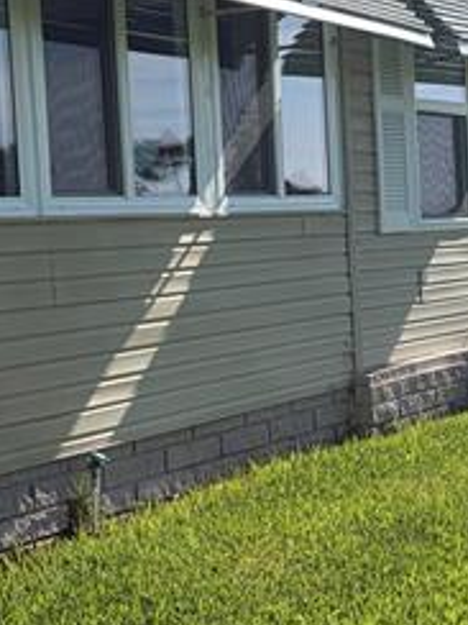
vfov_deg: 23.8
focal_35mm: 82
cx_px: 281
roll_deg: +3.6
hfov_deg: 18.0
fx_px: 1478
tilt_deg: -2.2
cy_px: 307
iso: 50
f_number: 1.6
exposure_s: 1/4065
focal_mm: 5.96
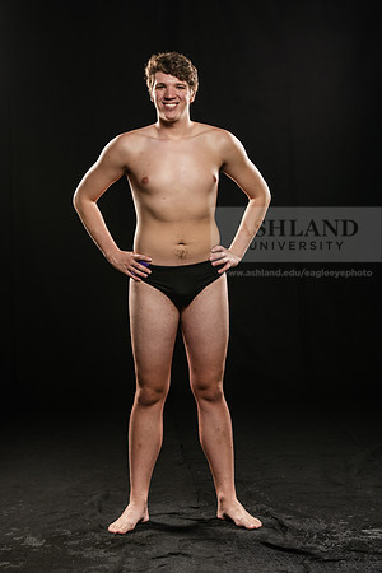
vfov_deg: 22.1
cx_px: 191
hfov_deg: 14.9
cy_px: 286
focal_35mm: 92
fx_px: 1464
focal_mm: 92
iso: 400
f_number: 6.3
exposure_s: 1/200
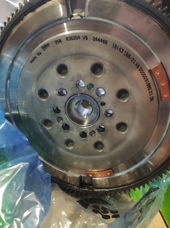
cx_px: 85
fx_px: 112
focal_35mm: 17
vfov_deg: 91.1
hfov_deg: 74.6
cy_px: 114
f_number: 1.79
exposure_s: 1/25
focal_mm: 4.74
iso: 3210
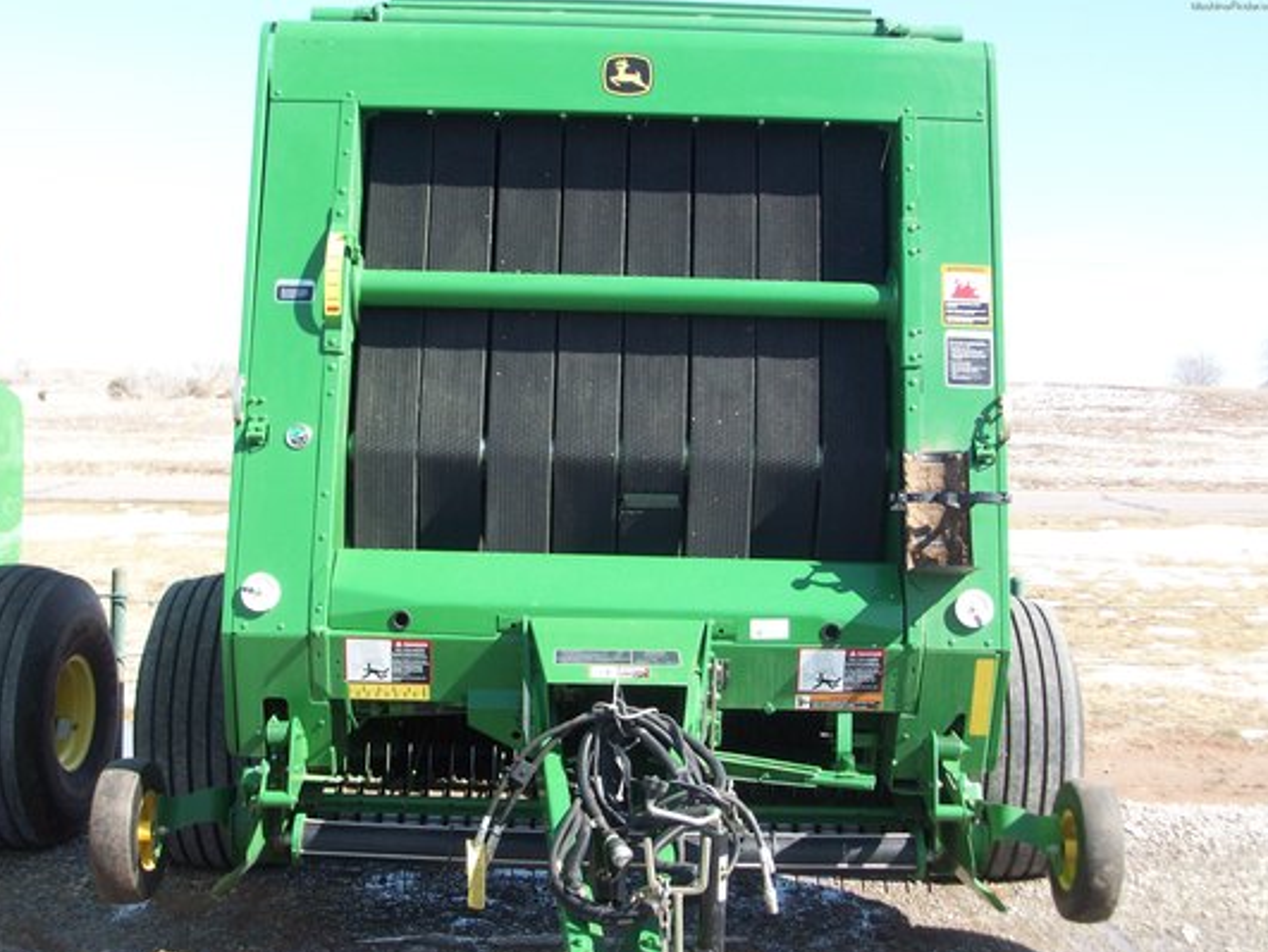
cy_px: 482
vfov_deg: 33.6
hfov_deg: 43.8
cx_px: 630
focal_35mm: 43
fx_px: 1576
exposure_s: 1/332
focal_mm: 7.1
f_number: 3.2
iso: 64
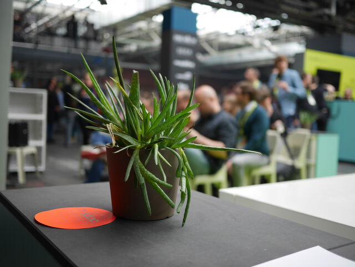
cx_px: 178
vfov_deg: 36.0
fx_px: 411
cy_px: 134
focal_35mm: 40
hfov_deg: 46.8
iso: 200
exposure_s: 1/320
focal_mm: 20
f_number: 1.7
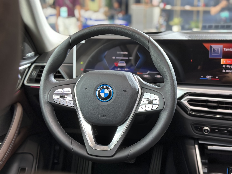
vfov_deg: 30.3
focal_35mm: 48
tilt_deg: -15.5
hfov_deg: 39.7
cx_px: 116
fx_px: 322
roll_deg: +0.3
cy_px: 87
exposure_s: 1/81
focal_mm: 6.86
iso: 125
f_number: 1.78
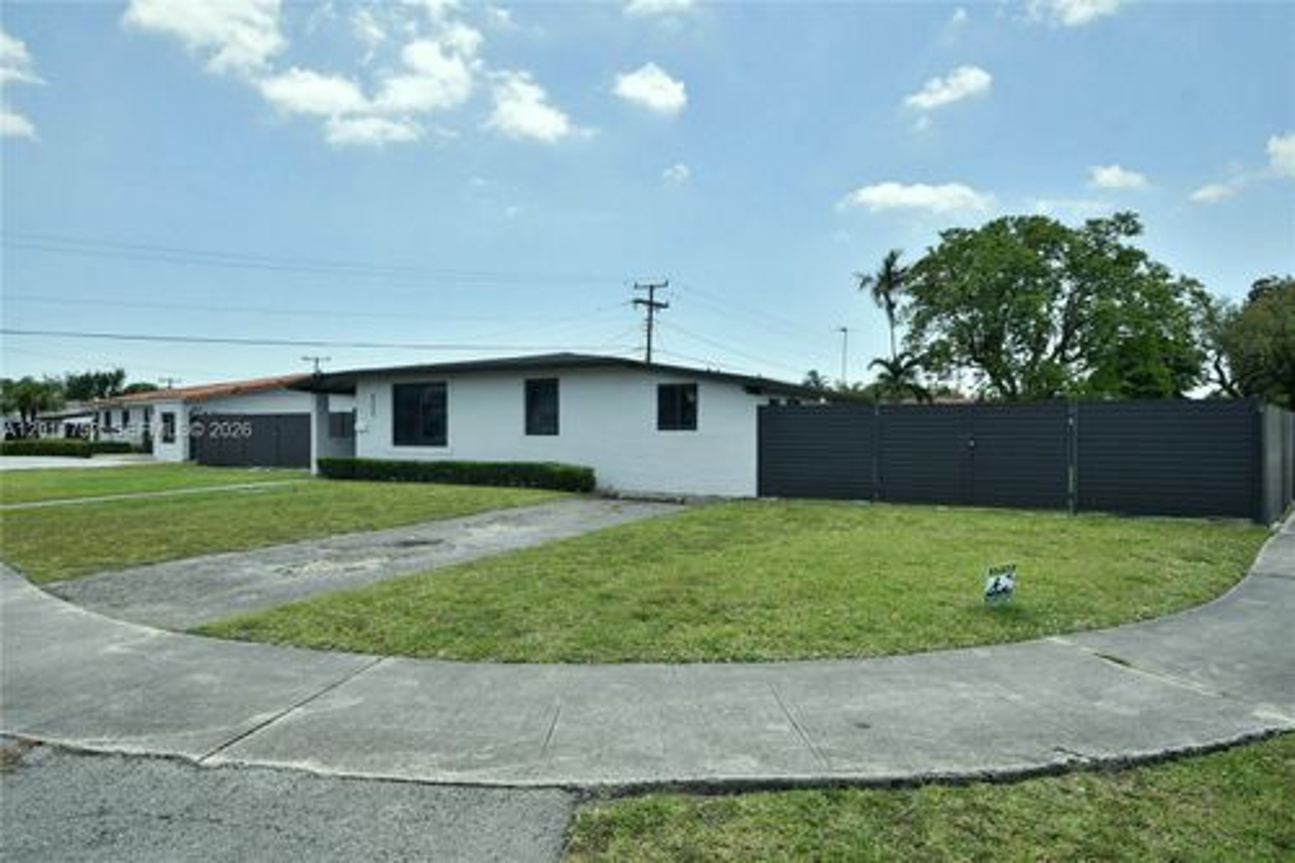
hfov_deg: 81.2
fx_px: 755
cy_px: 432
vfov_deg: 59.5
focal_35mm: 21
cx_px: 648
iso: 100
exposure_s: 1/250
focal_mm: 14
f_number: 8
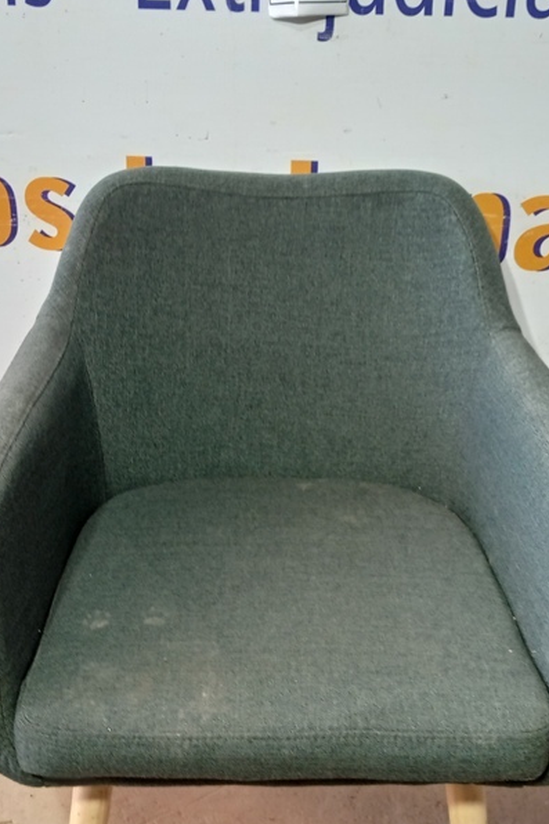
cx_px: 224
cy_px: 395
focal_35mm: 50
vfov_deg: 39.6
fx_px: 1144
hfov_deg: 26.9
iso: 100
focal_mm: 4.7
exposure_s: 1/1142
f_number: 1.79
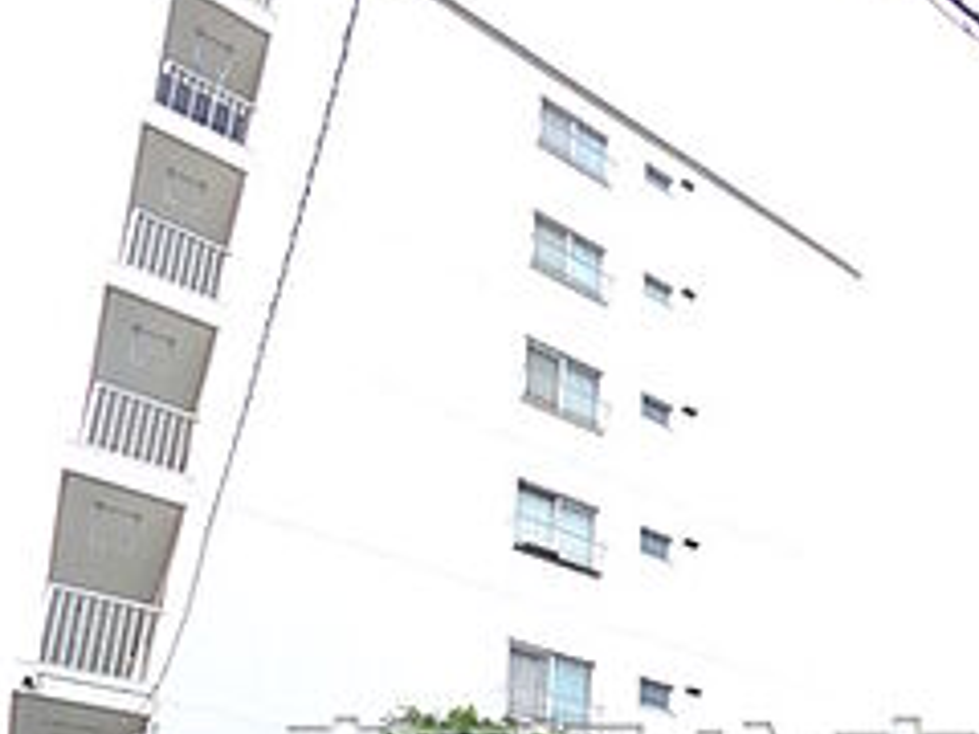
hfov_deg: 50.7
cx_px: 722
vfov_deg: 35.3
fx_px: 990
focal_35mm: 35
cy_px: 791
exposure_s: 1/469
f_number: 2.2
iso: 49
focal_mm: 1.83
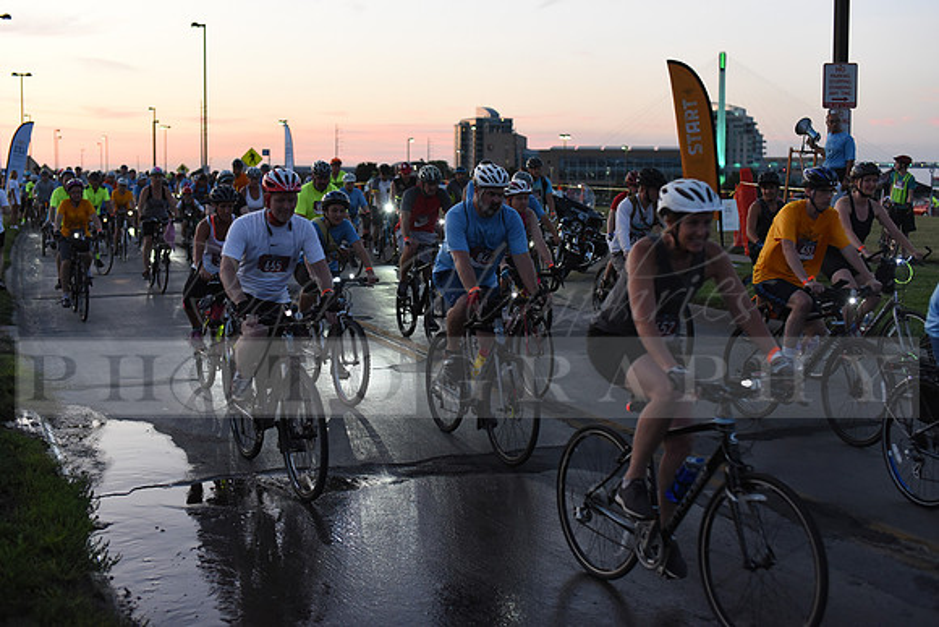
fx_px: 1304
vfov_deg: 27.0
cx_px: 470
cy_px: 314
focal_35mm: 50
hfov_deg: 39.6
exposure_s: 1/400
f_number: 2.8
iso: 2500
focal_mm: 50
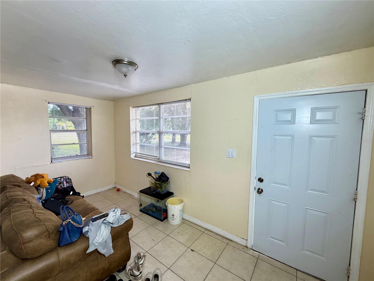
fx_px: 151
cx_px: 187
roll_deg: -0.1
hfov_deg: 102.1
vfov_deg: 85.7
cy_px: 140
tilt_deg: -4.3
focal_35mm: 14
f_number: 2.2
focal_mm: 2.22
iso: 320
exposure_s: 1/120
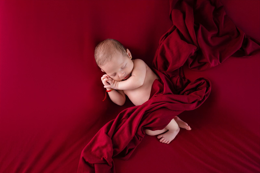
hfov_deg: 54.4
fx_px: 253
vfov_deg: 37.9
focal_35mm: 35
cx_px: 130
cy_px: 86
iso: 640
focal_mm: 35
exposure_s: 1/400
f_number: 2.8
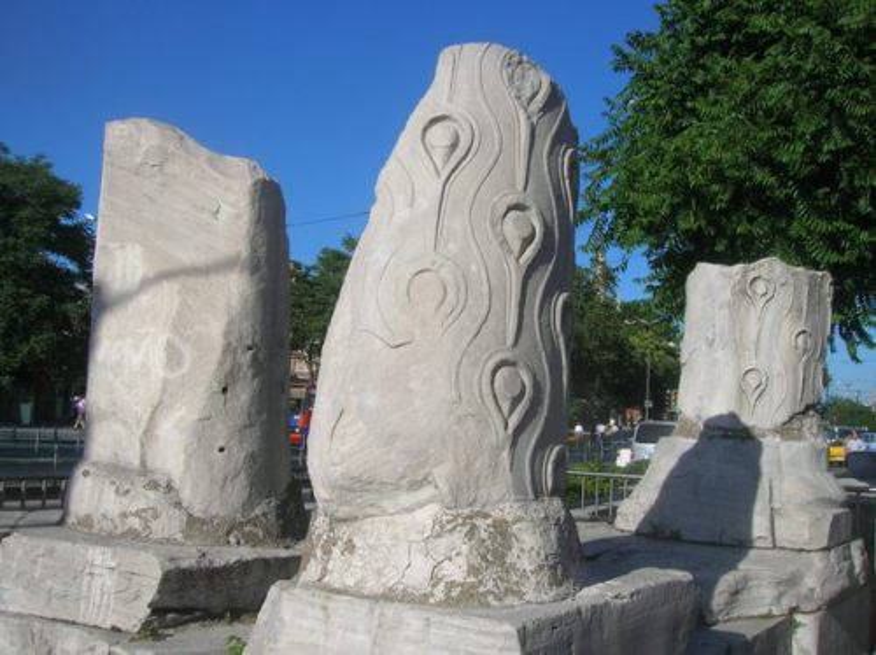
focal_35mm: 34
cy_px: 328
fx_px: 860
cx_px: 438
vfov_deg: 41.7
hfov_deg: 54.0
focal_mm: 5.7
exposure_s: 1/596
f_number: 4.9
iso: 50
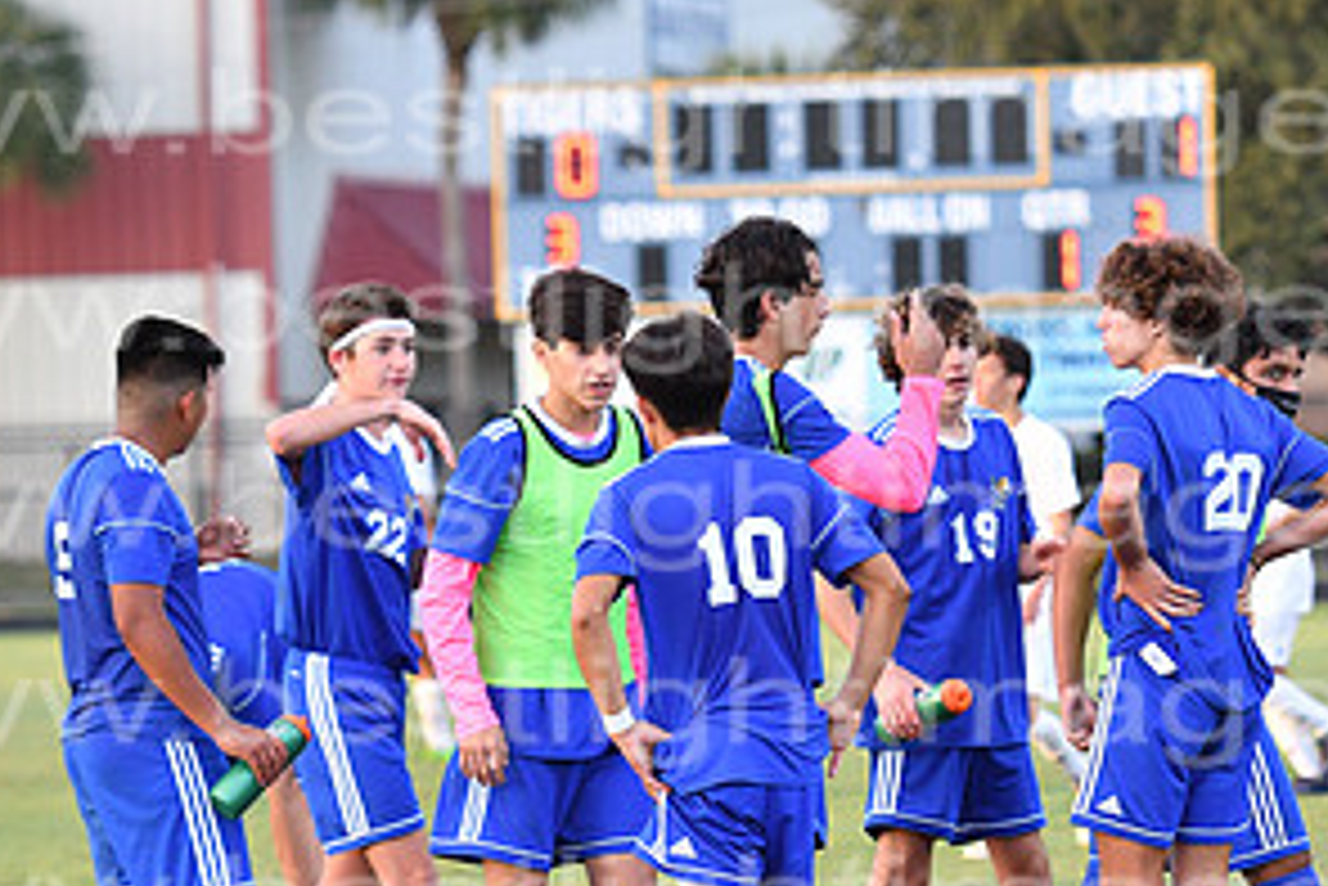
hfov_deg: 5.8
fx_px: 13064
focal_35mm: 354
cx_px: 810
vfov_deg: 3.9
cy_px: 614
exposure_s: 1/500
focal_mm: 120
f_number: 3.2
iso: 800
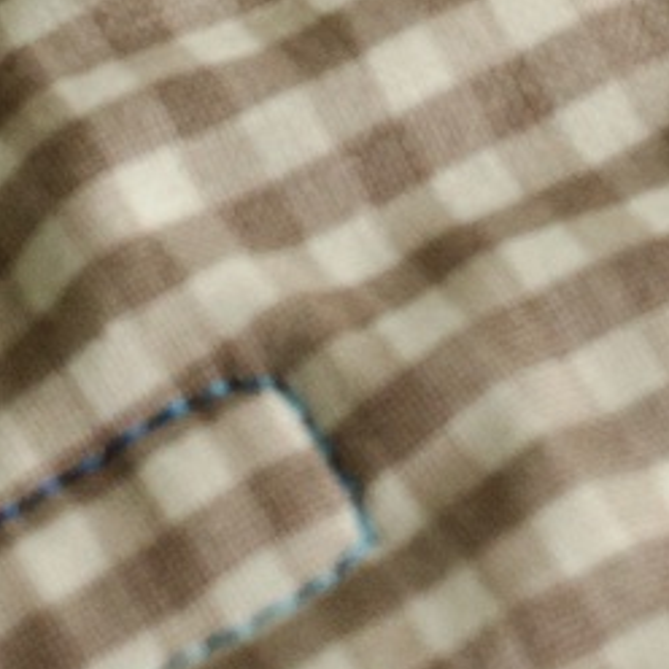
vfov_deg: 5.2
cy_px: -1230
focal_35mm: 320
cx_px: 513
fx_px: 6996
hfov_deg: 5.5
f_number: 6.3
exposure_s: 1/125
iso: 400
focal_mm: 27
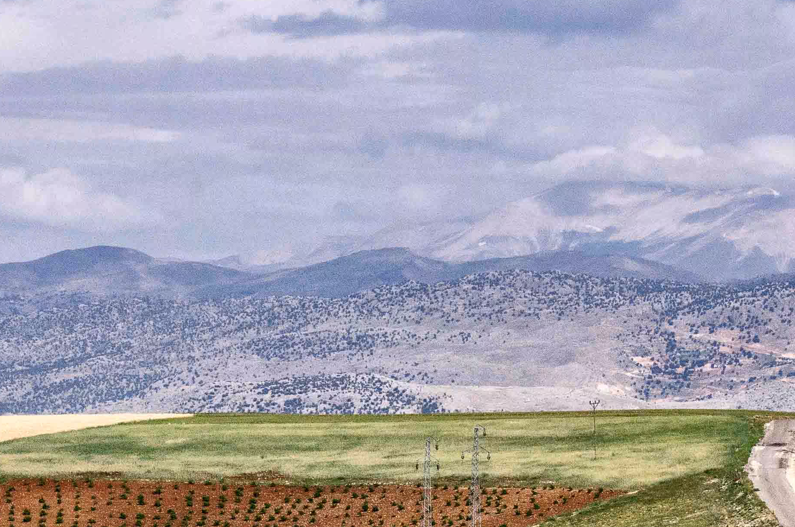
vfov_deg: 4.9
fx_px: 6194
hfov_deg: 7.3
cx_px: 430
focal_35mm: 281
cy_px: 471
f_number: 13
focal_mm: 70
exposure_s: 1/1250
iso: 800
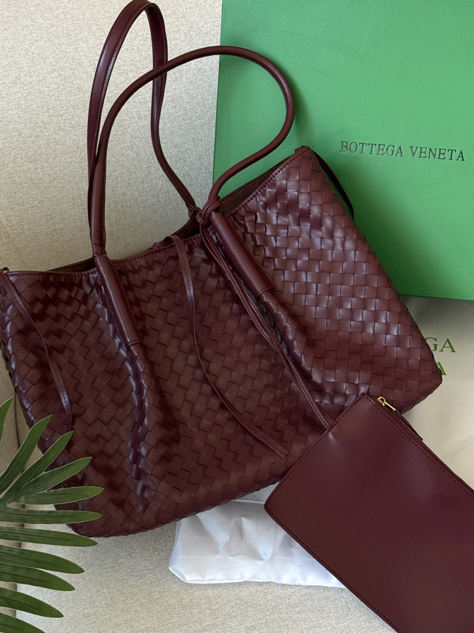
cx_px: 206
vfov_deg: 28.1
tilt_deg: -47.7
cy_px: 359
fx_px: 1260
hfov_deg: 21.3
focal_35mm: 69
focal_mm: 6.76
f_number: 1.78
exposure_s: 1/60
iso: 100
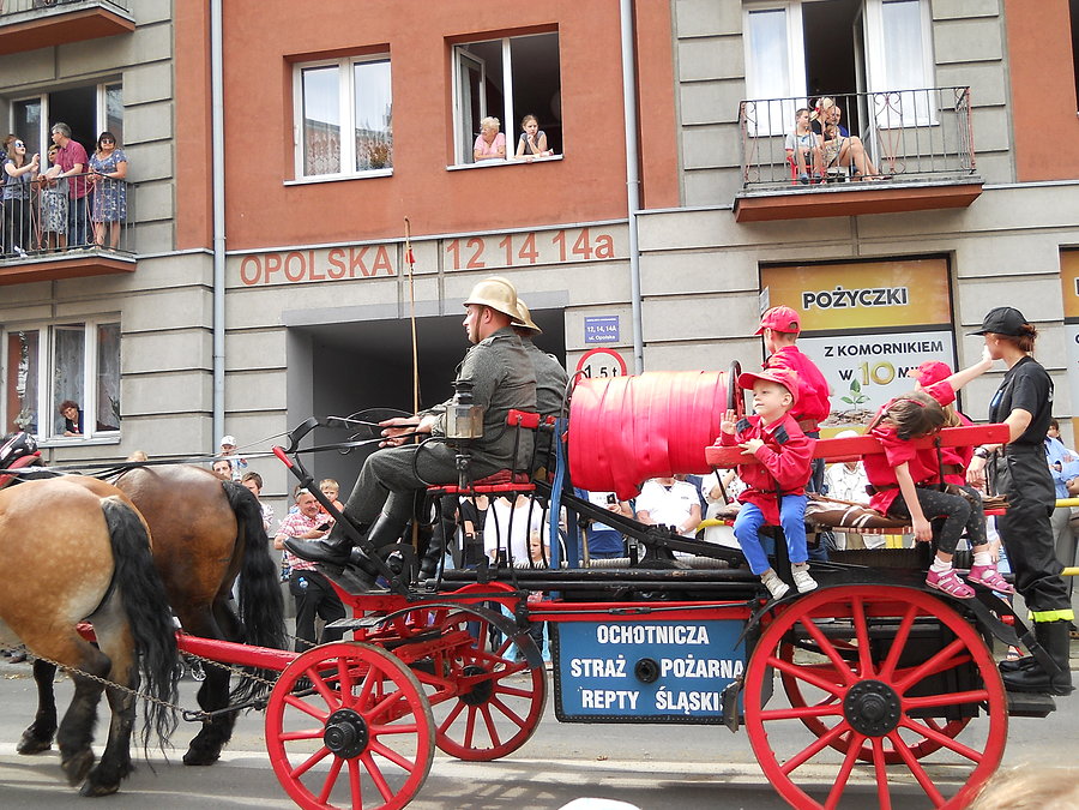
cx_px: 540
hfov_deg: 45.8
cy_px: 405
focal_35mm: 41
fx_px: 1278
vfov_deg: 35.1
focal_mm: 6.72
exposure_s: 1/160
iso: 80
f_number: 3.1
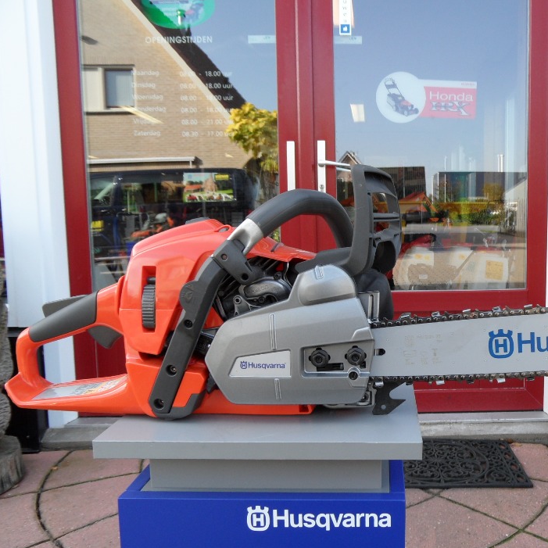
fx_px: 555
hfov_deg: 51.1
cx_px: 386
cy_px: 287
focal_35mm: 31
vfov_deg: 52.5
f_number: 3.2
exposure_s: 1/125
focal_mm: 3.9
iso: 80
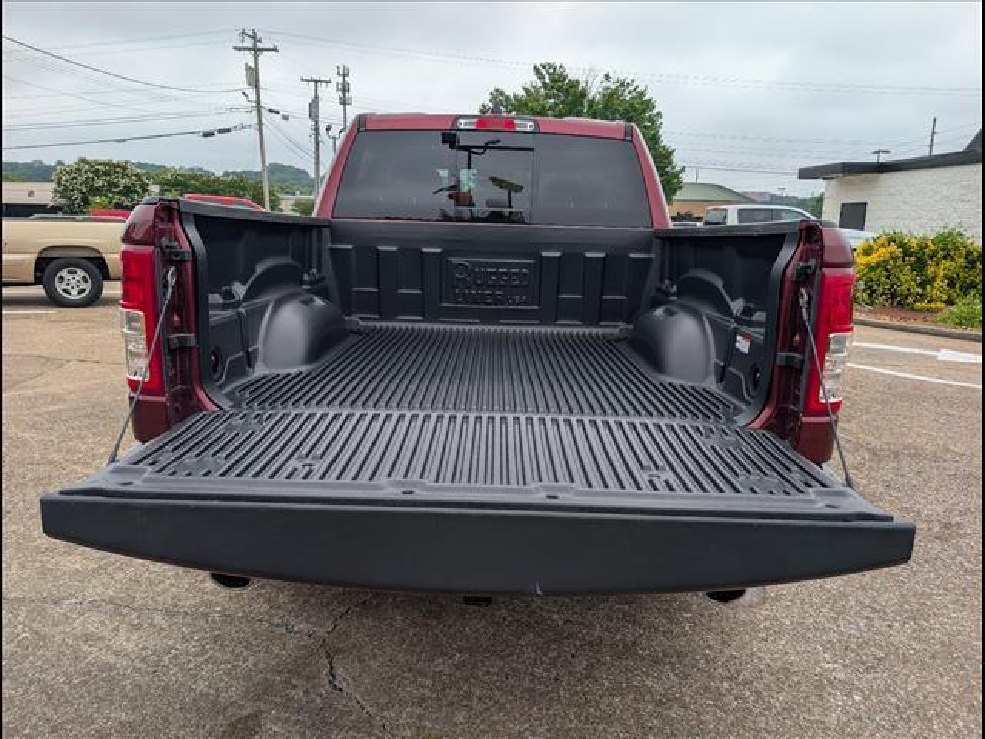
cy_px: 370
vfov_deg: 56.8
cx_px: 492
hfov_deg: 71.6
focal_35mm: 24
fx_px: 683
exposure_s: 1/625
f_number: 1.68
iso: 22
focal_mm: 6.9
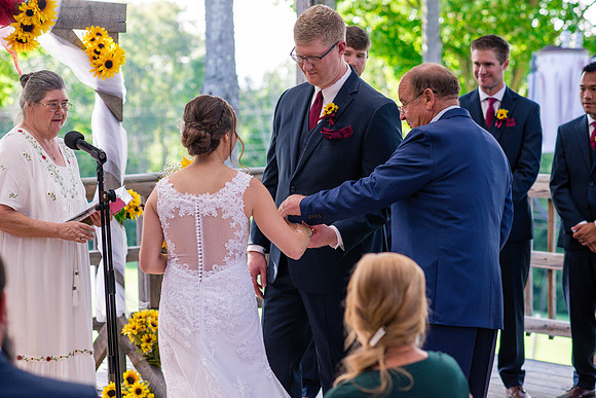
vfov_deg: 16.1
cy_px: 199
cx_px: 298
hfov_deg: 23.9
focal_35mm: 85
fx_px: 1407
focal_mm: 85
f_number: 3.2
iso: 400
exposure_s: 1/400
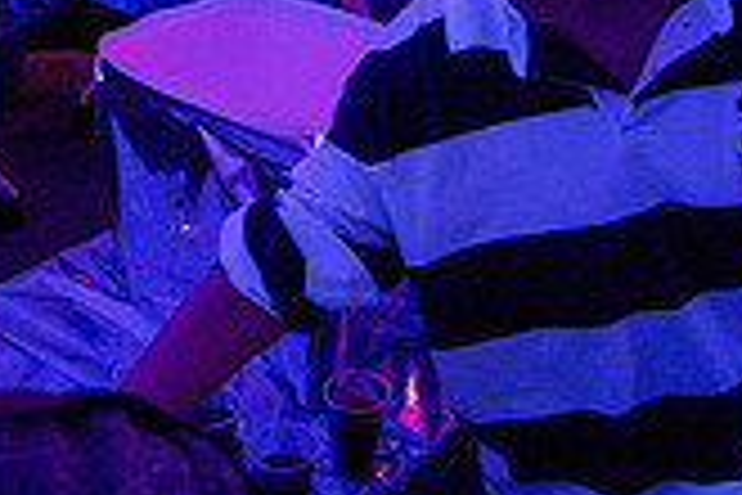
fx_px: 1340
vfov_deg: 19.9
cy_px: -65
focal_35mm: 65
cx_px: 454
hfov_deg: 30.9
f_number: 4
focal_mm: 18.5
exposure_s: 1/160
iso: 6400
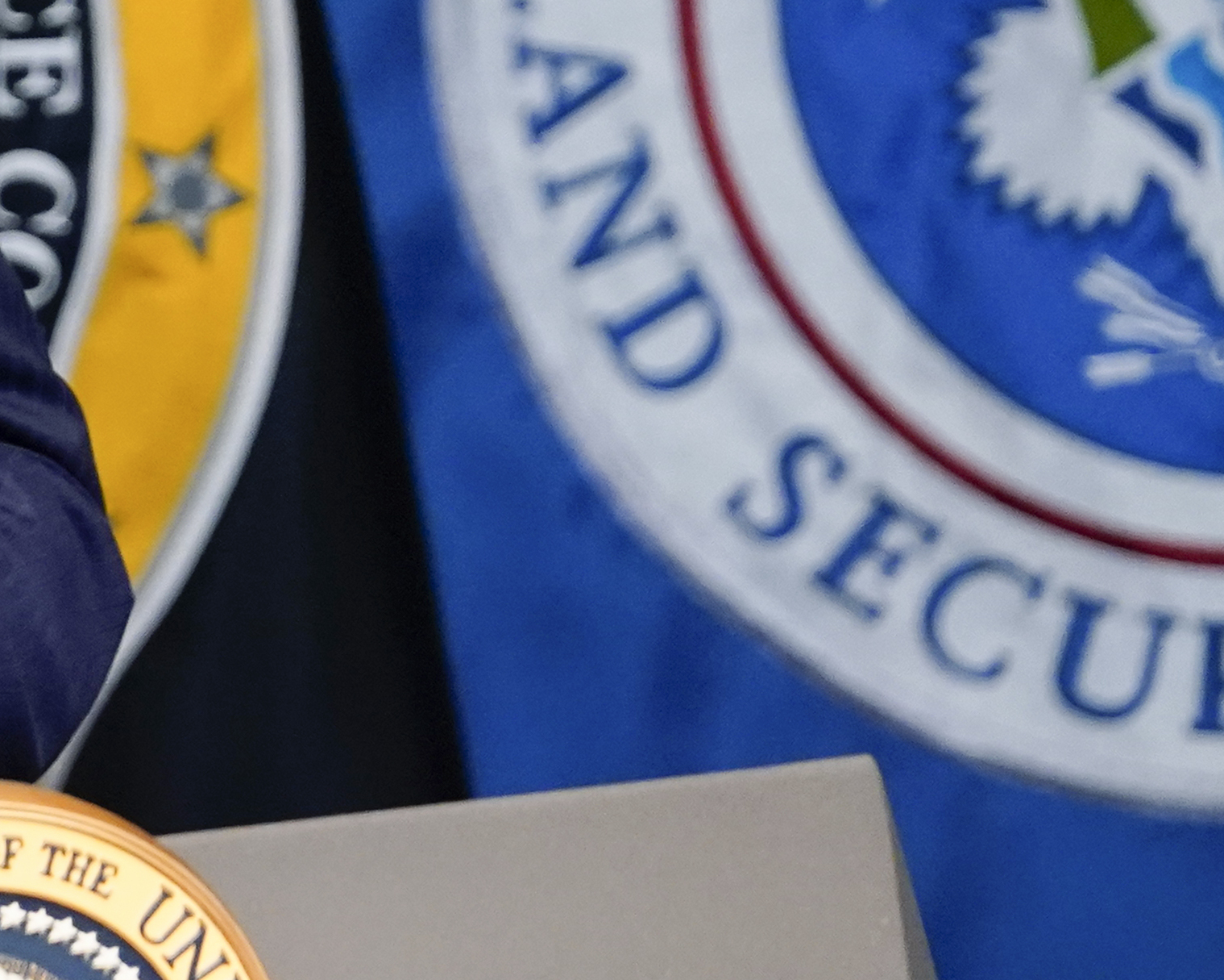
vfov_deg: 1.5
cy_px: 99
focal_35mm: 1038
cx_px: -592
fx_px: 37600
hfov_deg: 1.9
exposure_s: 1/250
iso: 4000
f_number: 4
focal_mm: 280
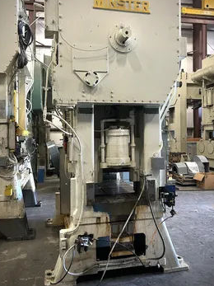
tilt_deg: +1.0
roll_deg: +1.9
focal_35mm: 30
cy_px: 133
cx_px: 105
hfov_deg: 46.8
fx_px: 247
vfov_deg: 59.9
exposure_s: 1/60
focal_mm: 5.7
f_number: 1.5
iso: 400
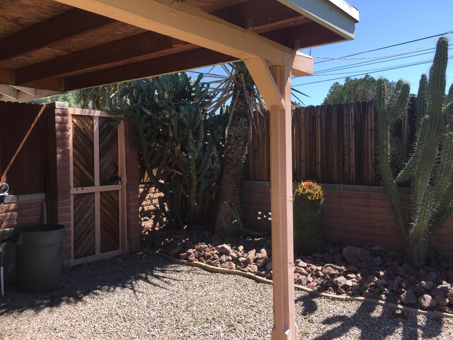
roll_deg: +0.4
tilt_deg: -0.6
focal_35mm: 29
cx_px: 226
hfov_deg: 61.7
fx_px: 380
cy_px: 170
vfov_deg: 48.2
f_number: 2.2
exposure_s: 1/860
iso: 32
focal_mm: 4.15
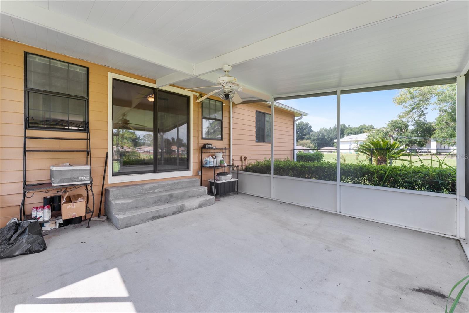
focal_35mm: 14
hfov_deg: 104.3
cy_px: 156
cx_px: 234
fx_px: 182
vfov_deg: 81.2
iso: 125
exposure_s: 1/60
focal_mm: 14
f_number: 8
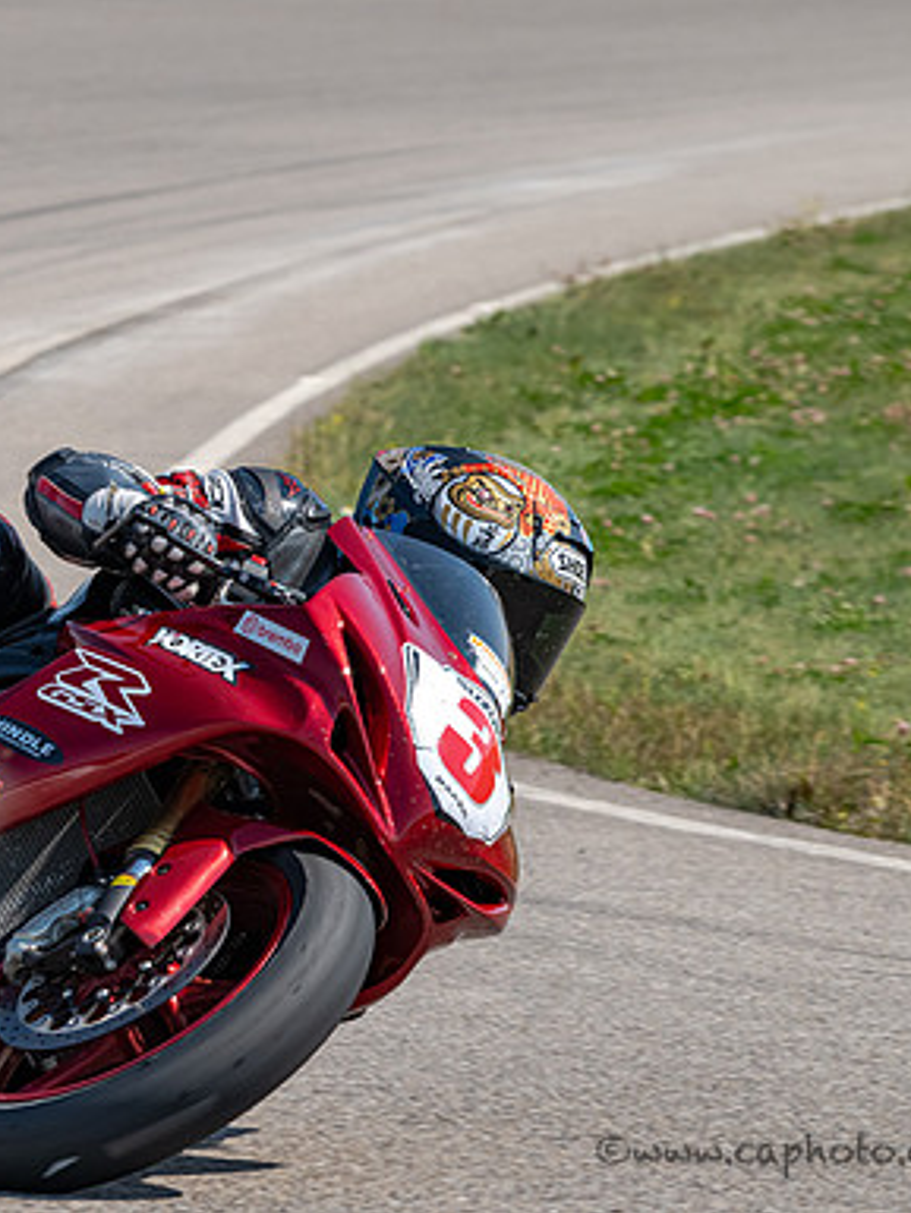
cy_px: 817
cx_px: 29
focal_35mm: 450
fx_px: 15782
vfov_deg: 4.4
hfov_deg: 3.3
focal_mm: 230
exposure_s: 1/1250
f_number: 11
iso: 720
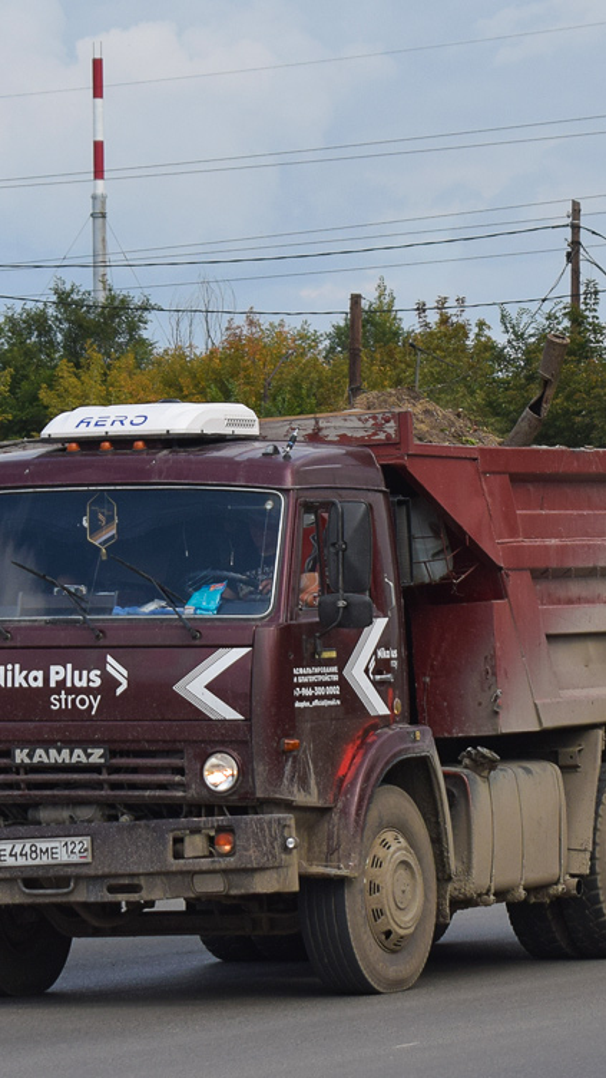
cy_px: 528
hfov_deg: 8.8
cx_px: 252
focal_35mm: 138
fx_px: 3937
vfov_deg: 15.6
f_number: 6.3
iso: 200
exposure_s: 1/800
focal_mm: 55
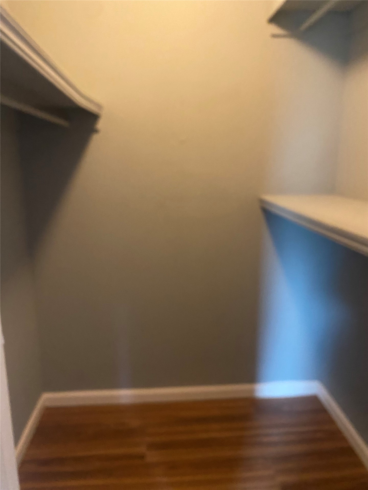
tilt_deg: -11.3
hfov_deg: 54.9
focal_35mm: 25
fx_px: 354
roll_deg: +0.1
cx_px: 184
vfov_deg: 69.4
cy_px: 245
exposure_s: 1/30
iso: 640
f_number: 1.8
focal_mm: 4.25
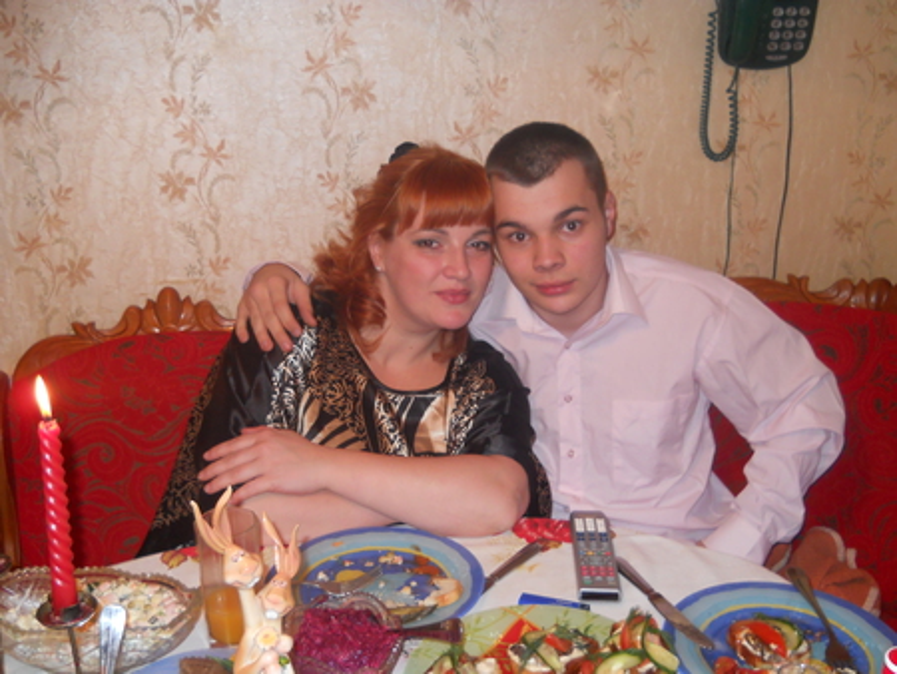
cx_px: 448
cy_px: 337
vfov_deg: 35.2
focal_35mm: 41
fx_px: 1063
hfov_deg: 45.8
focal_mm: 6.72
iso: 200
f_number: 3.1
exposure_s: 1/30
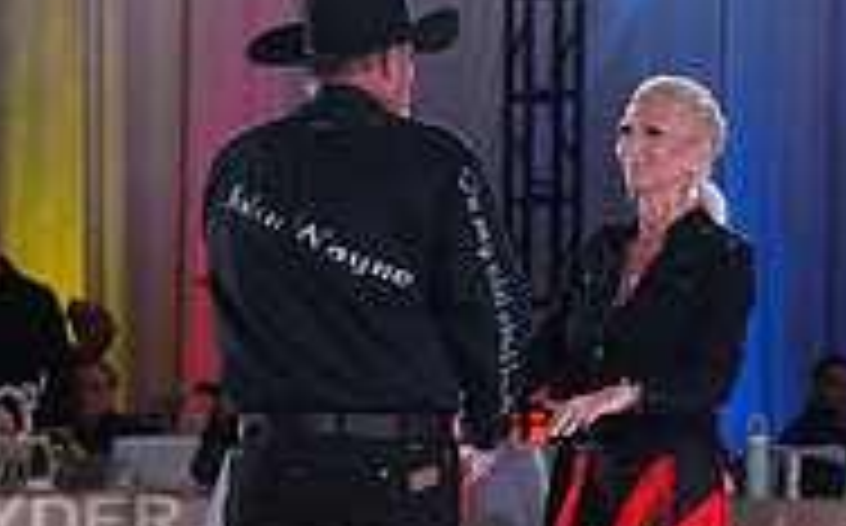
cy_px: 564
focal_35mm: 192
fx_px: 4422
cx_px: -252
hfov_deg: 10.7
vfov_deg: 6.8
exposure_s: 1/250
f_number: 4.5
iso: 1250
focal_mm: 61
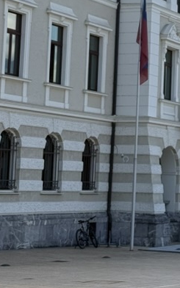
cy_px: 45
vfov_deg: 15.6
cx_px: 195
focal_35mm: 133
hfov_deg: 9.8
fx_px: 1044
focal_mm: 6.76
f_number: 1.78
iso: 100
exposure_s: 1/5208
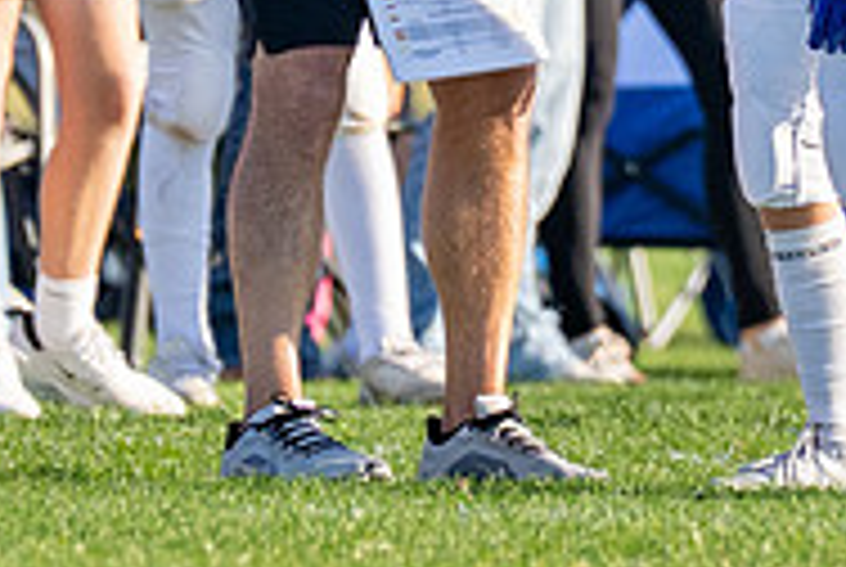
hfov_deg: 1.3
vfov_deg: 0.8
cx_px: 686
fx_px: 38318
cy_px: -102
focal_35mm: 1628
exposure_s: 1/3200
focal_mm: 200
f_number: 2.8
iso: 320
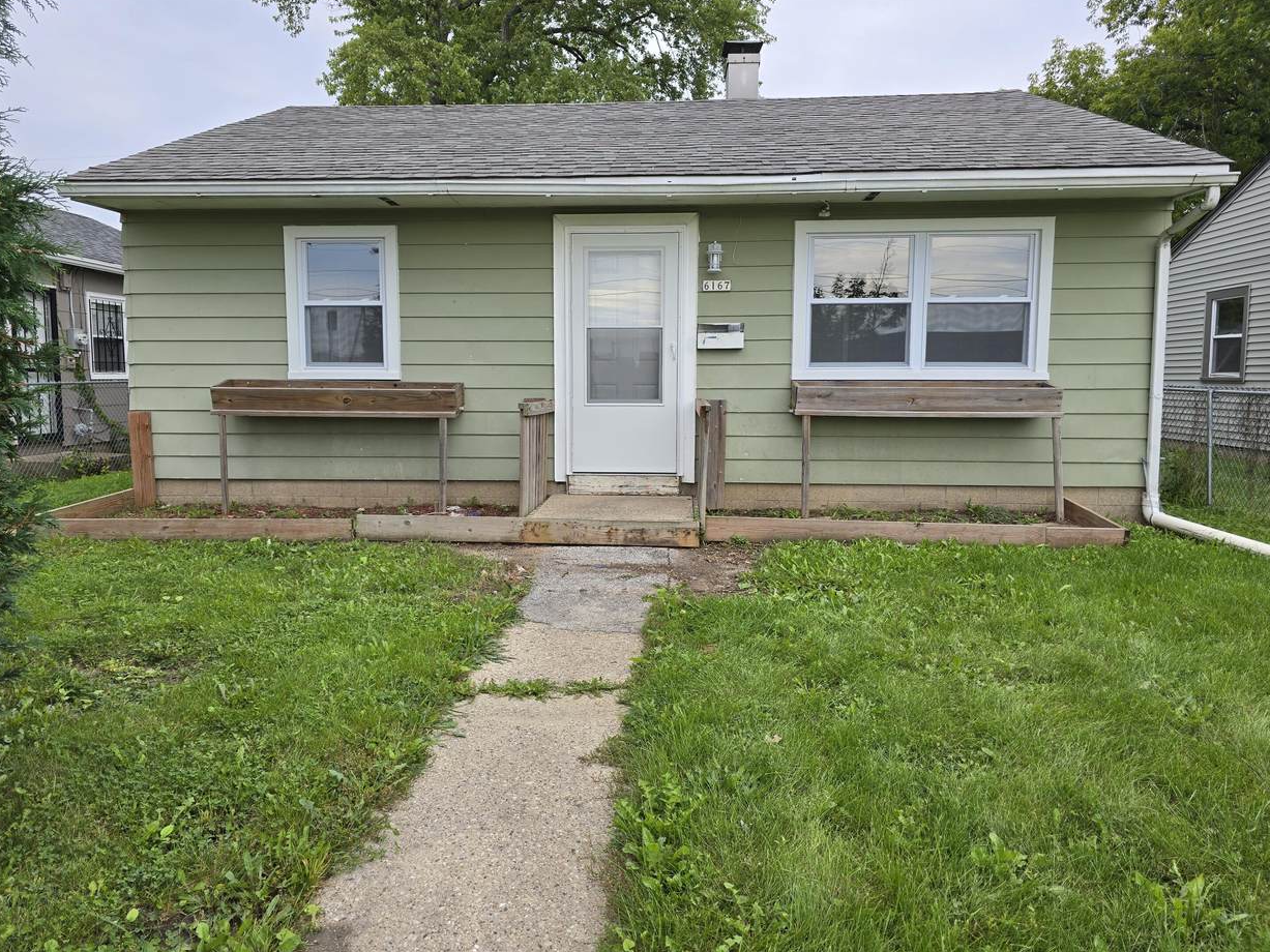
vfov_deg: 56.8
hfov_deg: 71.6
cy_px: 456
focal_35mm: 24
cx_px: 624
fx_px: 880
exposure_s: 1/255
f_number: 1.7
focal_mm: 6.3
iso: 12
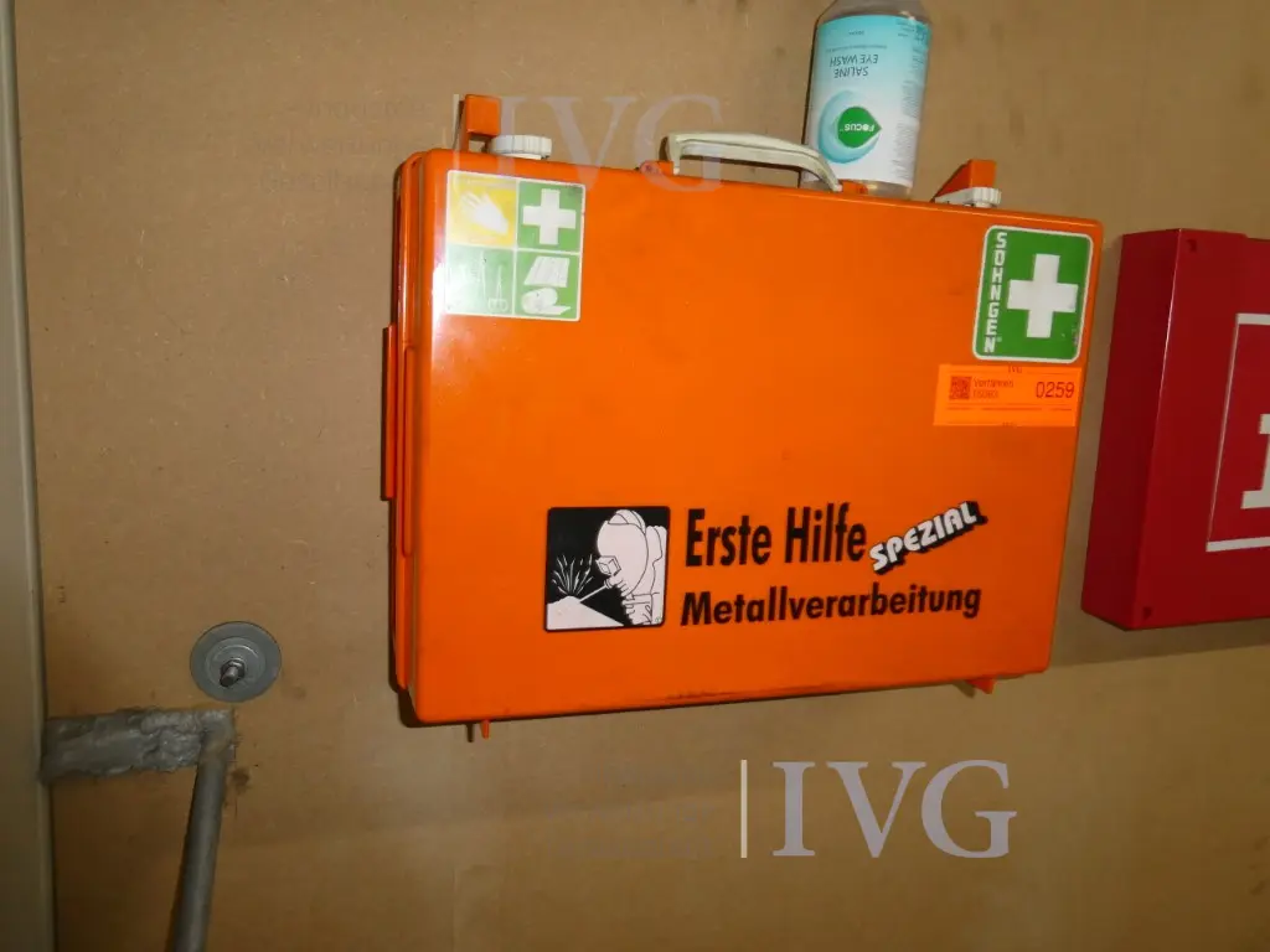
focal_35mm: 24
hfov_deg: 71.6
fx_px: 881
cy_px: 476
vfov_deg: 56.8
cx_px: 635
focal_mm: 4.3
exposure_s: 1/60
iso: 200
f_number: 3.3
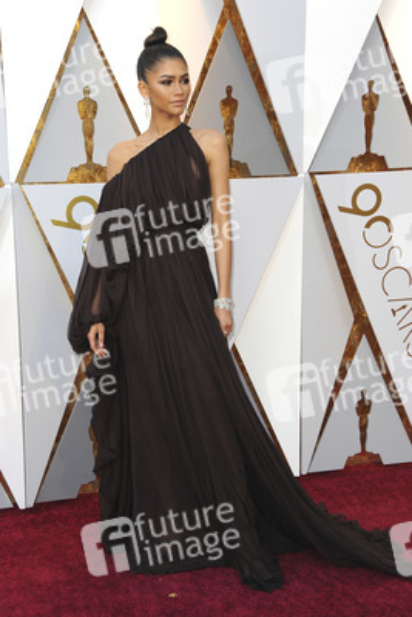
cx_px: 206
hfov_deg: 21.9
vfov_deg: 32.4
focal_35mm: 62
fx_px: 1063
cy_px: 308
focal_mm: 62
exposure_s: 1/250
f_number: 7.1
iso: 1000
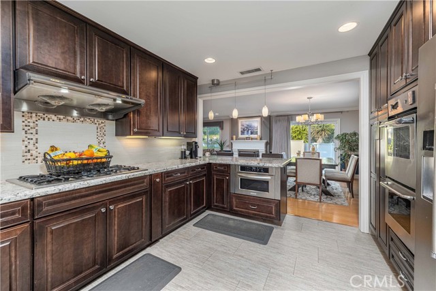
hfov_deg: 104.2
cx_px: 218
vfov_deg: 81.2
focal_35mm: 14
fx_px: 170
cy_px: 146
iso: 250
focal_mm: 14
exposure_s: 1/200
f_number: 8
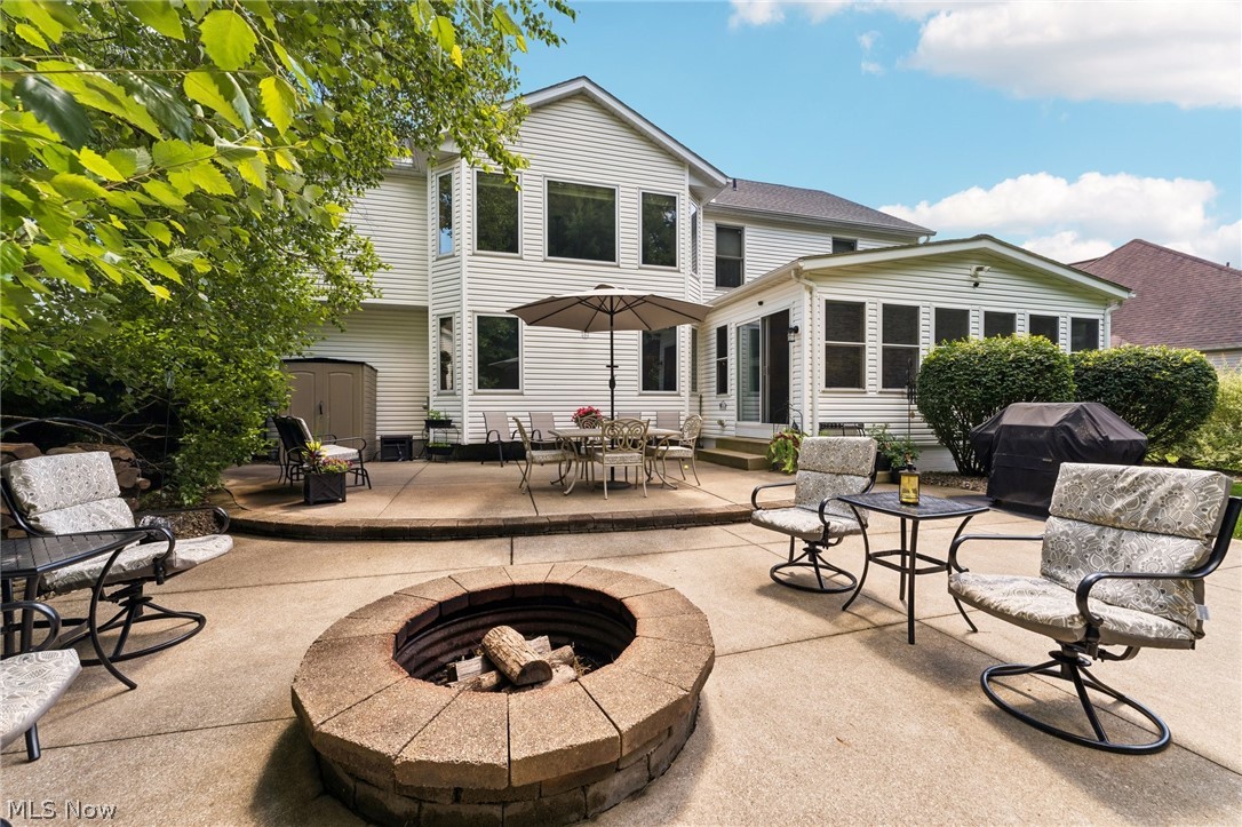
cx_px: 621
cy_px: 414
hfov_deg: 104.3
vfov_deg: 81.2
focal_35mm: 14
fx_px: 483
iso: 200
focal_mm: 14
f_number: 8
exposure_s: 1/250
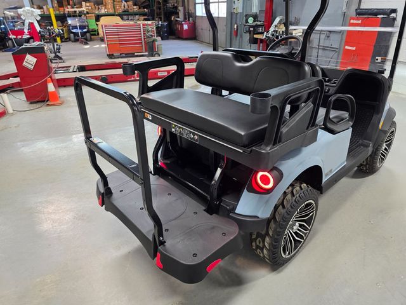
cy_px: 152
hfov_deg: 73.9
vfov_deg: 58.9
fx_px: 270
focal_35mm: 23
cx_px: 203
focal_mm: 6.3
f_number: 1.7
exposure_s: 1/120
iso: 160
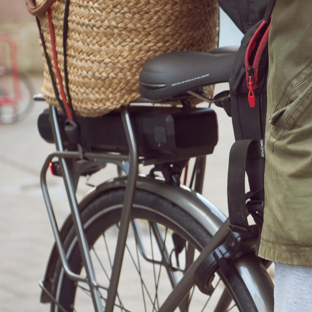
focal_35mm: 114
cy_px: 166
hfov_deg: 14.8
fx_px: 1162
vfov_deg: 15.3
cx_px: 368
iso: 500
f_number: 4
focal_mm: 50
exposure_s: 1/250
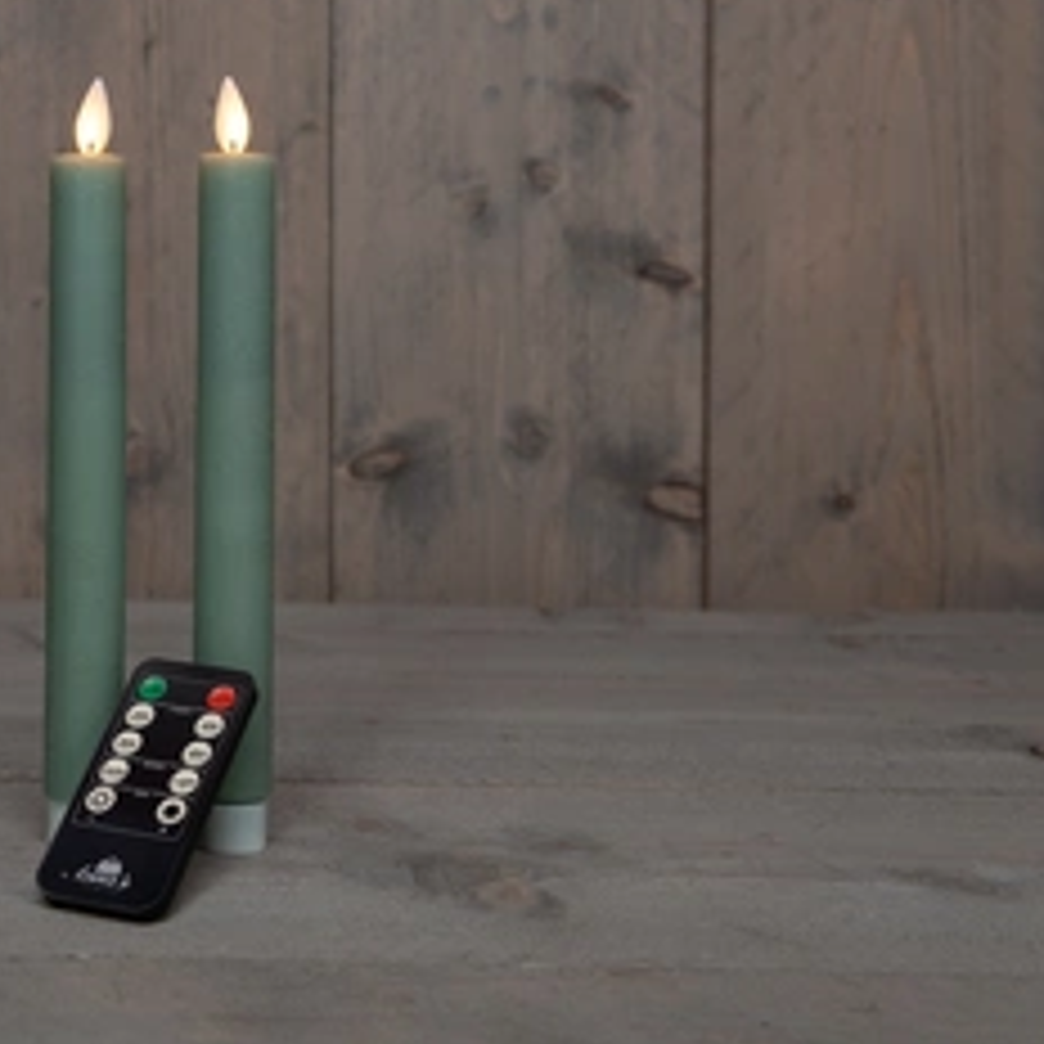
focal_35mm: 66
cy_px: 428
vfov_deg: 26.1
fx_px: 2252
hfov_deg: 25.5
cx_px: 166
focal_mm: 40
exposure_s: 1/30
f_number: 7.1
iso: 320
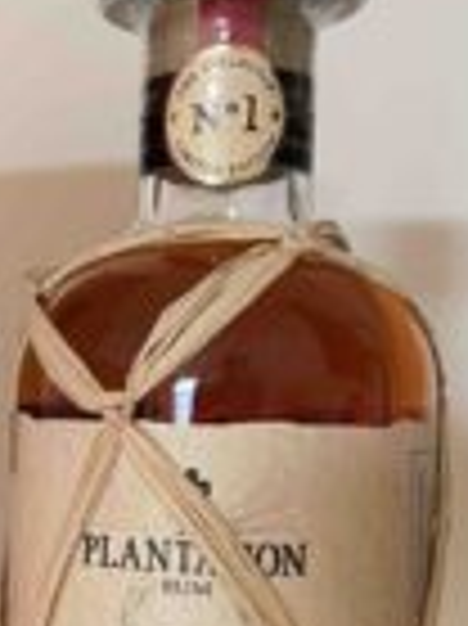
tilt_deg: -4.3
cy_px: 473
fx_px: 1354
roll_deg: -0.8
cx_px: -50
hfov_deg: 18.8
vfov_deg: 25.7
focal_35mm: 75
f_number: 1.6
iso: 500
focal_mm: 4.2
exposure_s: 1/60
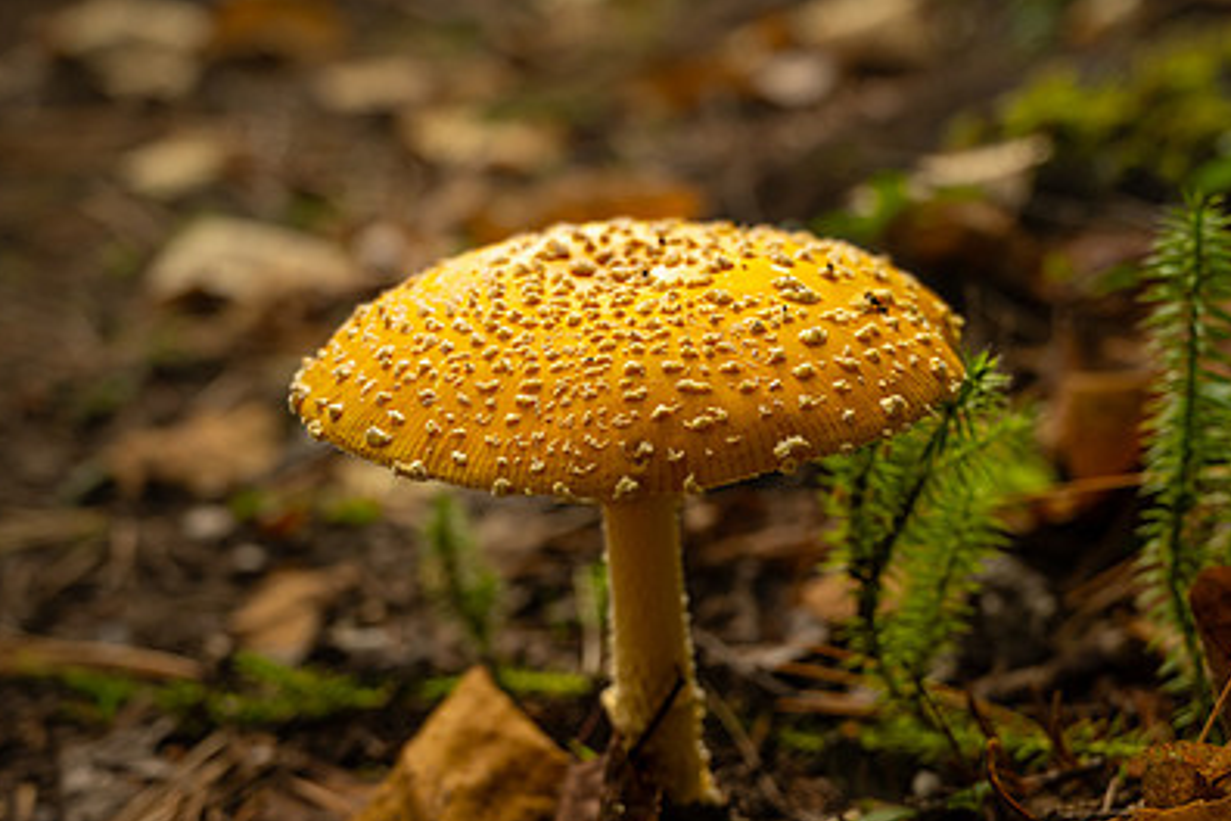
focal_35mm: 63
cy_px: 532
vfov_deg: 21.5
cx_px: 822
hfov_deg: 31.6
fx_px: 2154
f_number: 5
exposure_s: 1/40
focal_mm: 40
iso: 200
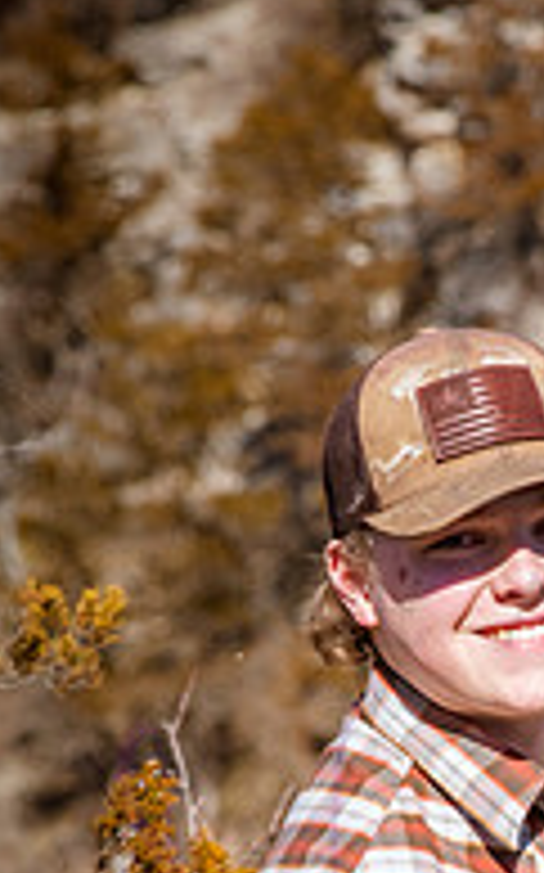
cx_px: 665
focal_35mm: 366
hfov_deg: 3.6
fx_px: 8695
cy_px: 770
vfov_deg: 5.7
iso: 800
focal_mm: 155
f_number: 11
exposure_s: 1/1000
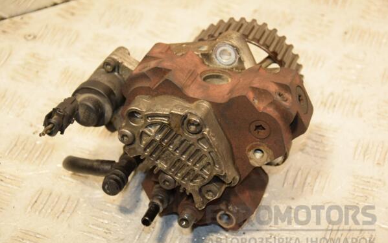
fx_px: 941
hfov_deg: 23.3
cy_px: 129
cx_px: 194
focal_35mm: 89
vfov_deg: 14.7
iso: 800
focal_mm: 58
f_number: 5
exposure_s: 1/125
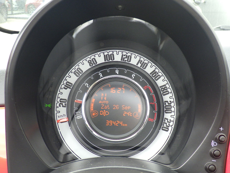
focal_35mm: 42
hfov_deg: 44.8
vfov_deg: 34.3
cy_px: 86
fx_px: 279
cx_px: 115
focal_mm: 7.5
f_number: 4.2
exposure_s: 1/80
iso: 320
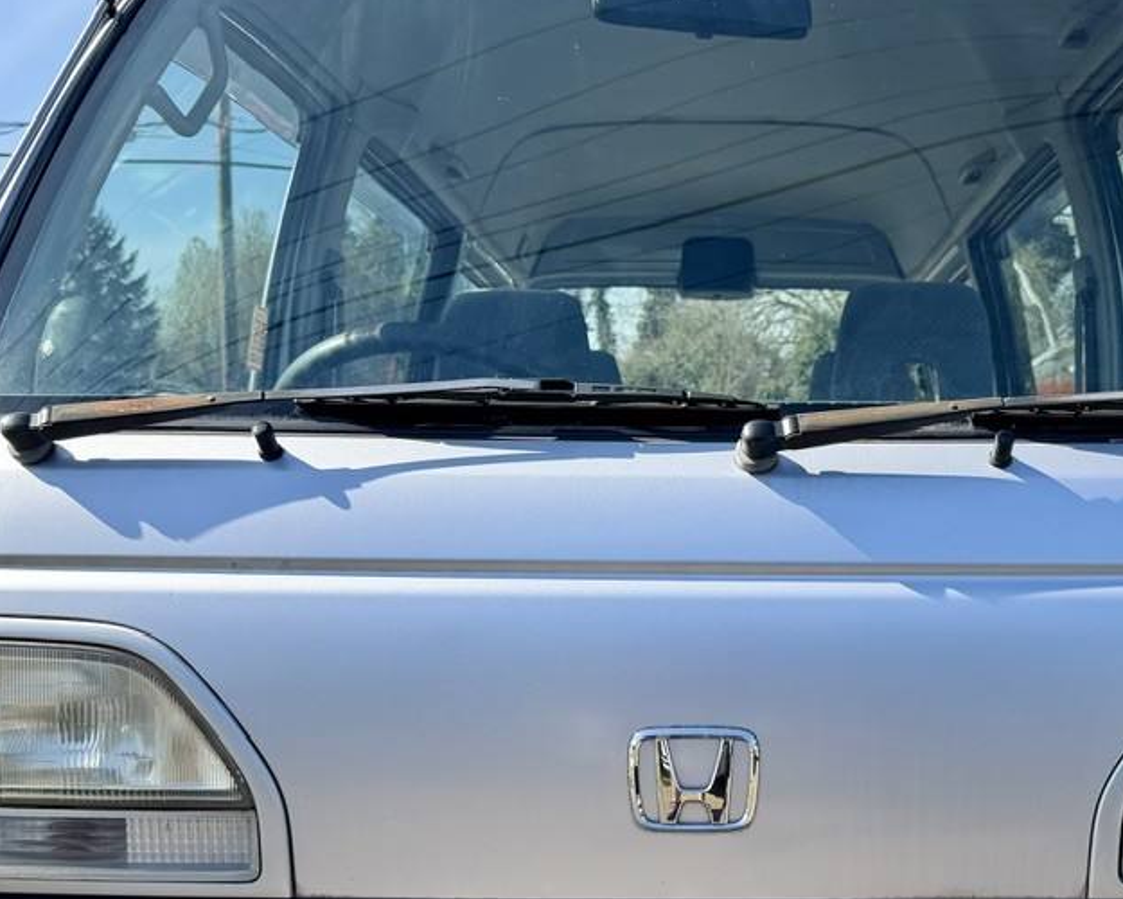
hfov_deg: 38.4
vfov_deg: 30.9
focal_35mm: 48
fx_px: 1595
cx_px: 742
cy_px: 680
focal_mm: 6.76
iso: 80
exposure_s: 1/2232
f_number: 1.78
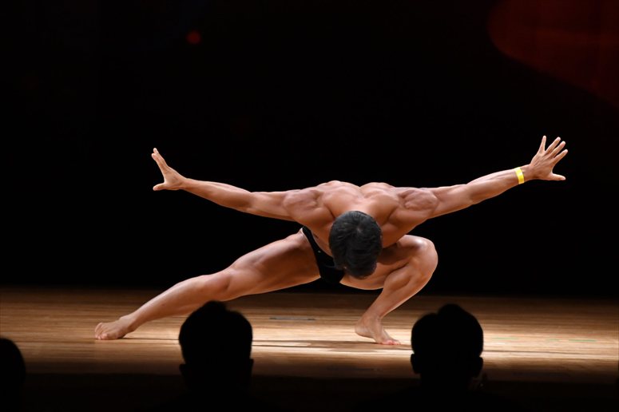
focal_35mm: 315
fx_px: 5414
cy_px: 206
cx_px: 310
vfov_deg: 4.4
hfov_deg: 6.5
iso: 3200
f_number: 5.6
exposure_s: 1/400
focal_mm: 210
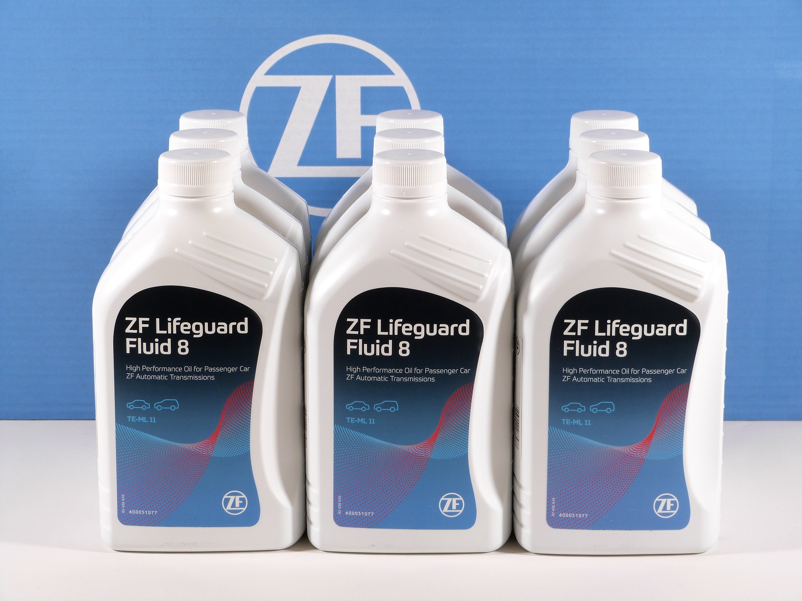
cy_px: 300
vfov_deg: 15.2
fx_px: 2247
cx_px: 401
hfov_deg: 20.2
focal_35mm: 97
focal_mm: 17.5
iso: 100
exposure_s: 1/125
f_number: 3.4
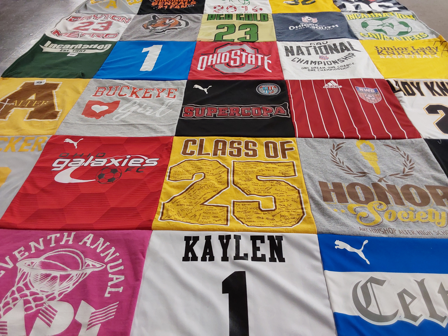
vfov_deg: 49.7
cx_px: 224
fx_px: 362
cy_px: 168
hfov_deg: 63.4
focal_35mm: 28
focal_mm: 2.91
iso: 100
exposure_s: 1/60
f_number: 1.9
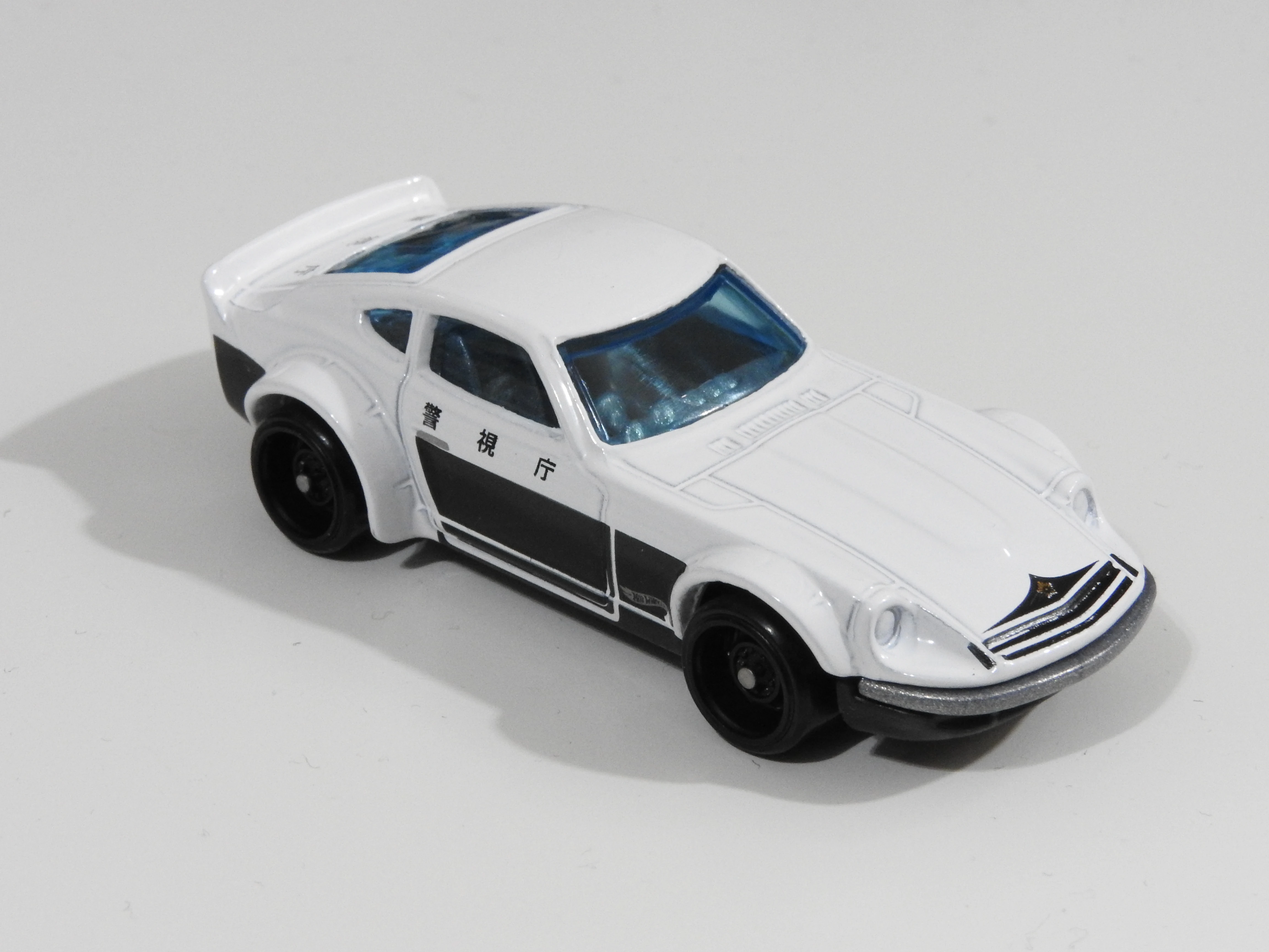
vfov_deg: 14.1
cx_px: 634
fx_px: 3849
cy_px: 476
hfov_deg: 18.7
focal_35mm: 105
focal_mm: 18.8
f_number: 7.6
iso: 800
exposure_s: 1/13
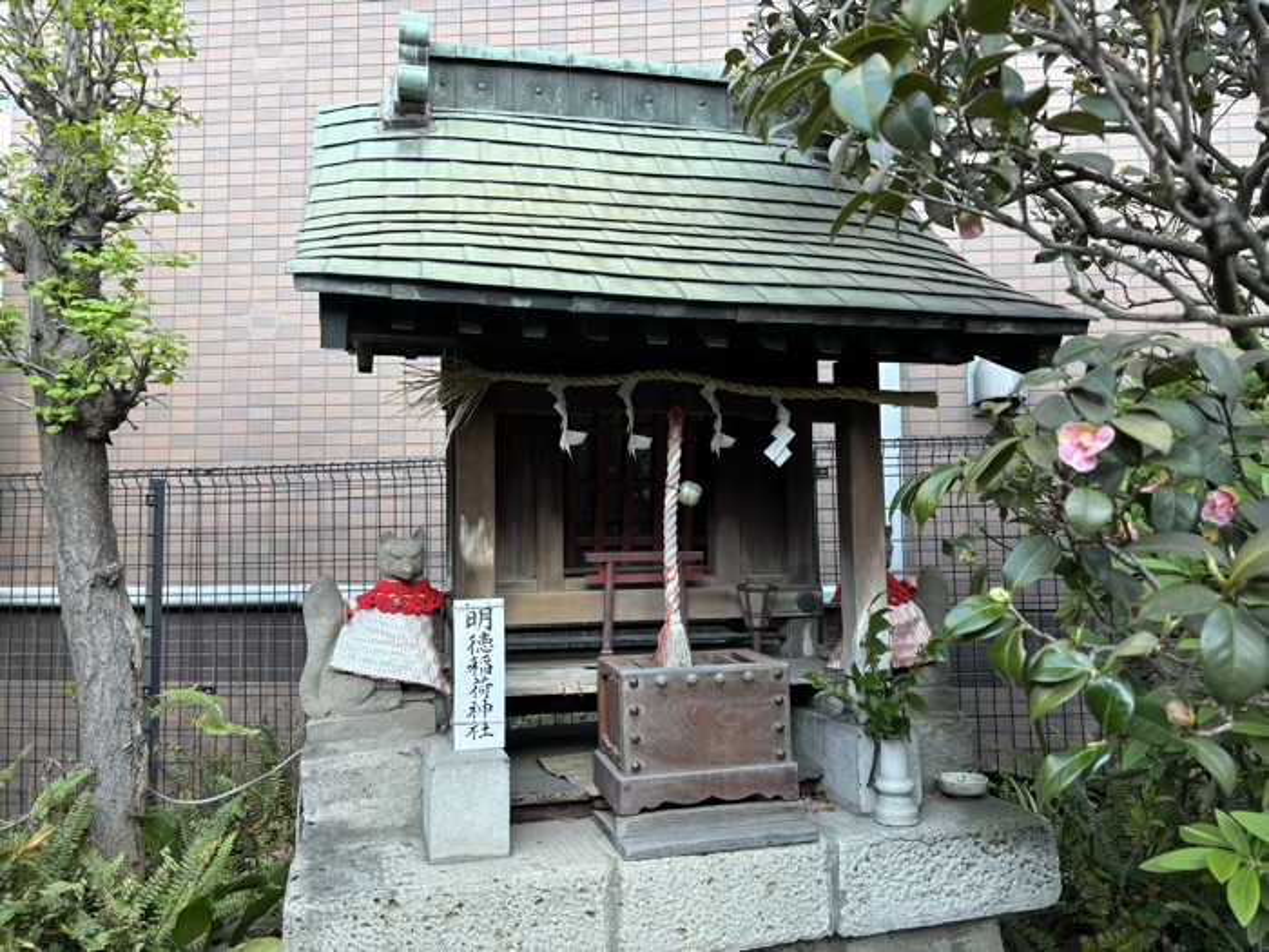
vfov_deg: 53.1
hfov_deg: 67.3
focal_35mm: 26
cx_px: 634
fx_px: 953
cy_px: 476
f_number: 1.6
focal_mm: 5.96
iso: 40
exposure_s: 1/121
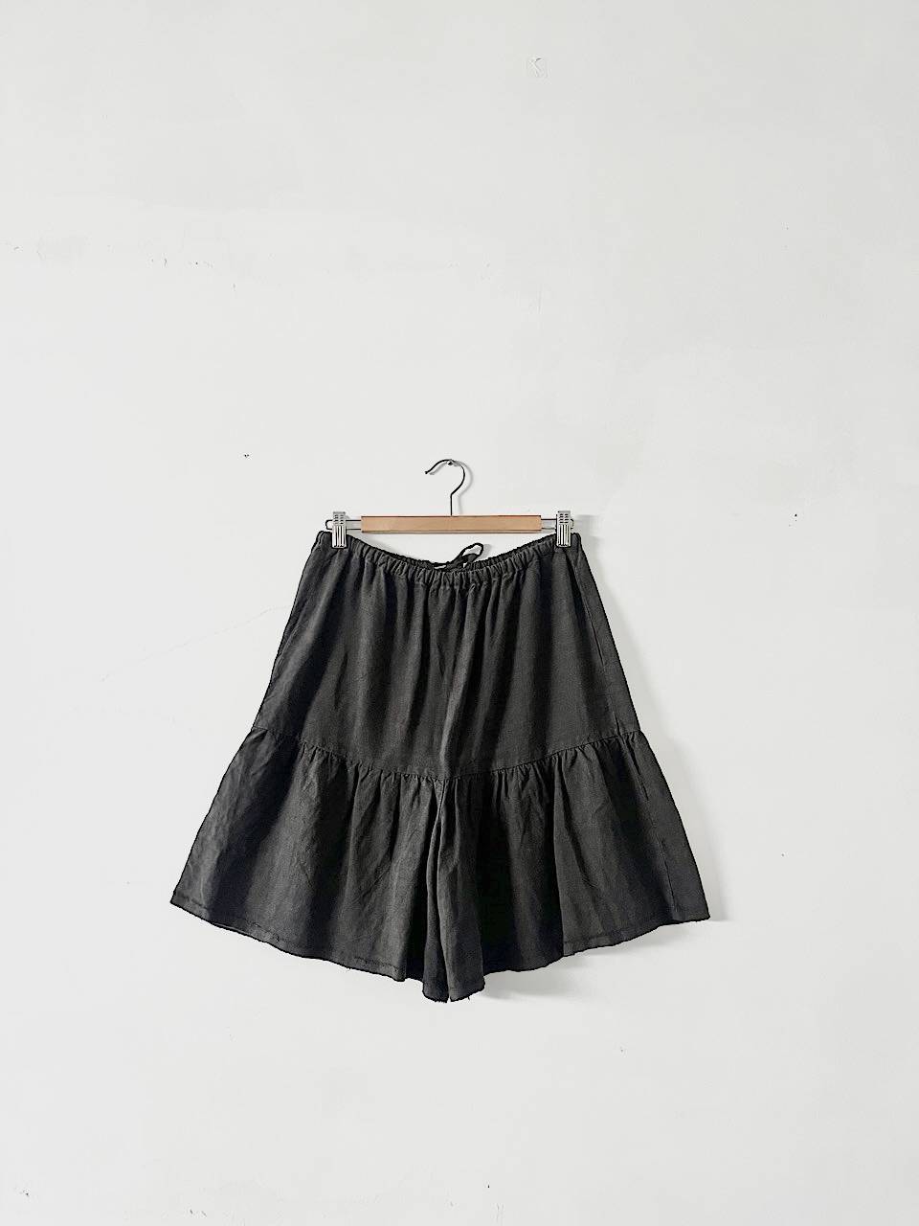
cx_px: 460
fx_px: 920
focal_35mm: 26
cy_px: 613
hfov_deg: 53.1
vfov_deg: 67.3
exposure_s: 1/60
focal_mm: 5.1
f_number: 1.6
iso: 200
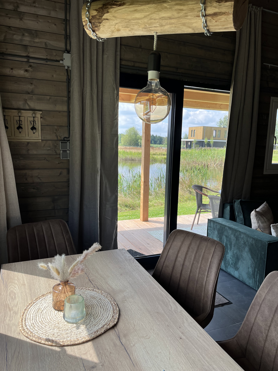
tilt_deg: -8.5
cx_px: 139
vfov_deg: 67.3
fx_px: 278
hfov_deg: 53.1
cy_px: 186
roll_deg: -1.7
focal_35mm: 26
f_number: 1.6
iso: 50
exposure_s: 1/608
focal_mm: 5.1
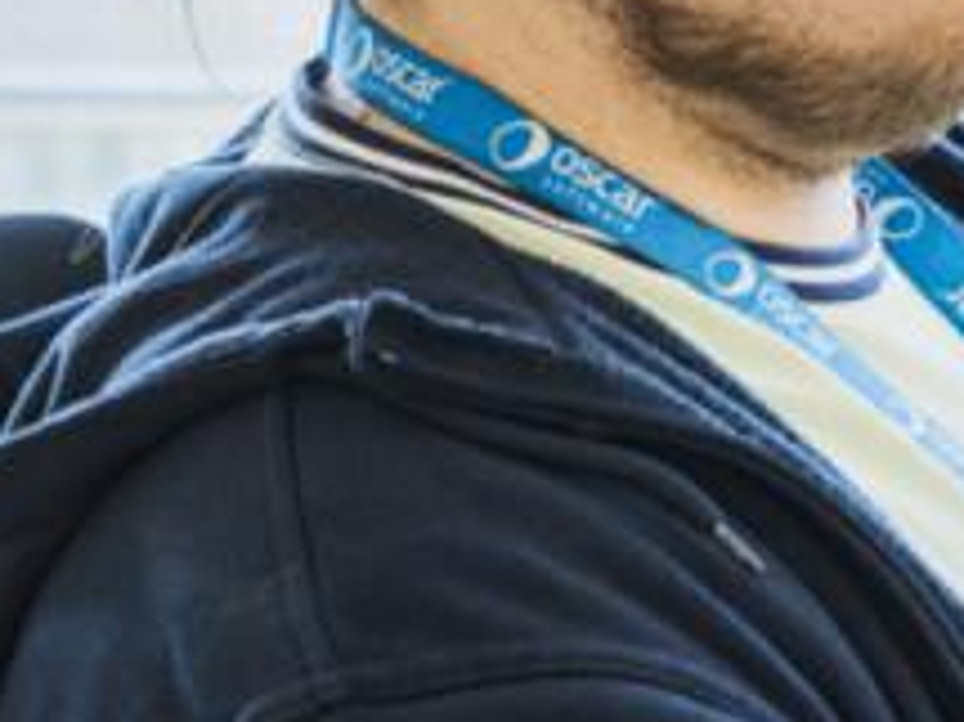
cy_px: 13
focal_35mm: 172
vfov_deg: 8.6
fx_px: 4787
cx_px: 1269
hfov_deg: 11.2
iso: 800
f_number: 3.2
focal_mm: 33
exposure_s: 1/125
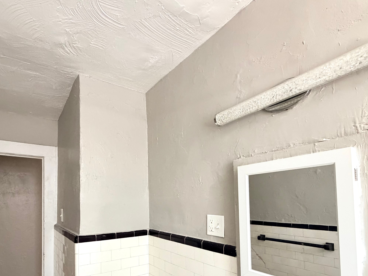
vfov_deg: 63.6
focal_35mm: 20
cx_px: 154
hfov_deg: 81.1
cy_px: 193
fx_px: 213
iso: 640
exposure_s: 1/60
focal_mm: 2.22
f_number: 2.2
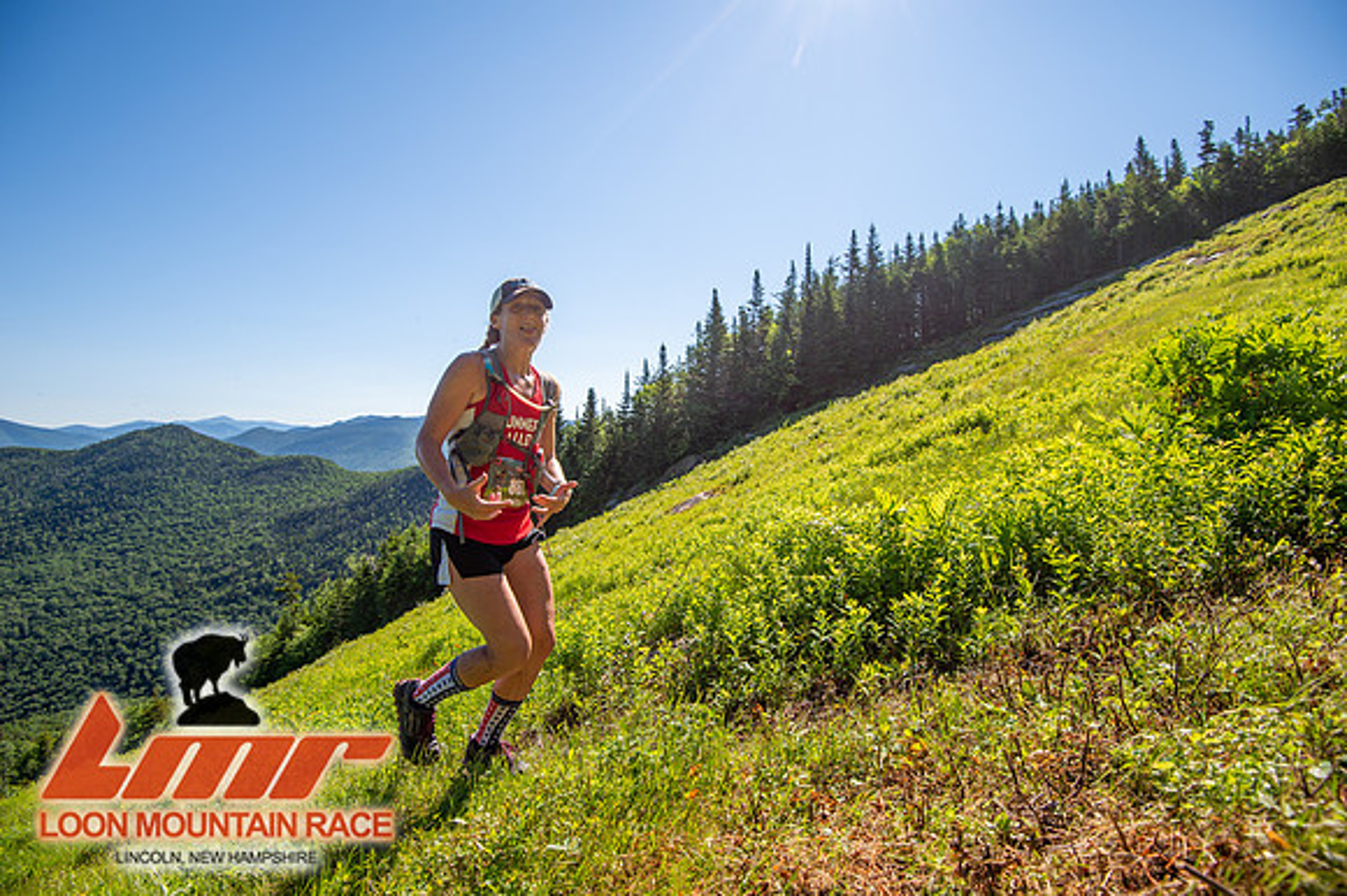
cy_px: 448
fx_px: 598
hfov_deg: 96.8
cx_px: 674
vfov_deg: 73.7
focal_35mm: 16
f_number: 5
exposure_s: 1/500
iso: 100
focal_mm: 16
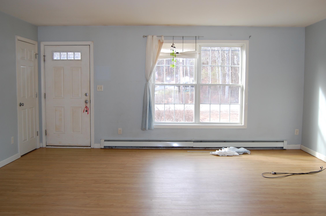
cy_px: 108
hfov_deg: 53.2
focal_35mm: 36
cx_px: 163
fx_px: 325
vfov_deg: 36.7
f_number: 4
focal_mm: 24
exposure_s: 1/80
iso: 400
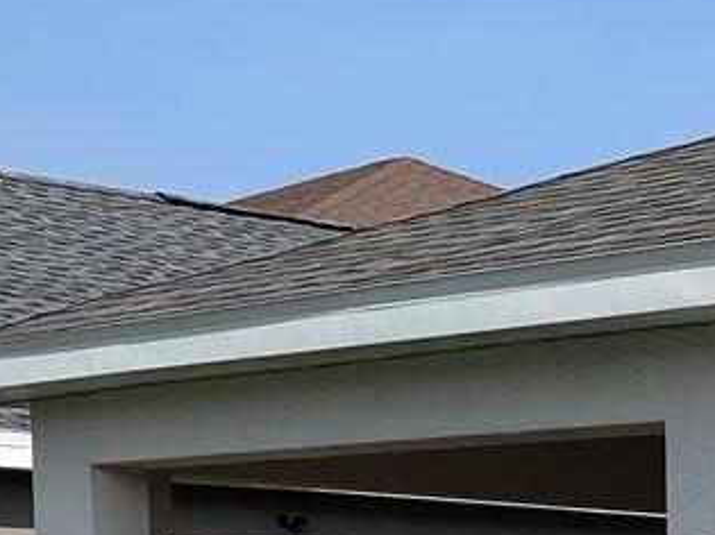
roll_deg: -2.1
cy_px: 1000
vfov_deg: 10.5
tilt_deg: -6.0
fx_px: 2725
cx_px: 1101
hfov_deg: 13.9
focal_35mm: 132
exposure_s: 1/5814
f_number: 1.6
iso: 32
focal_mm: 4.2
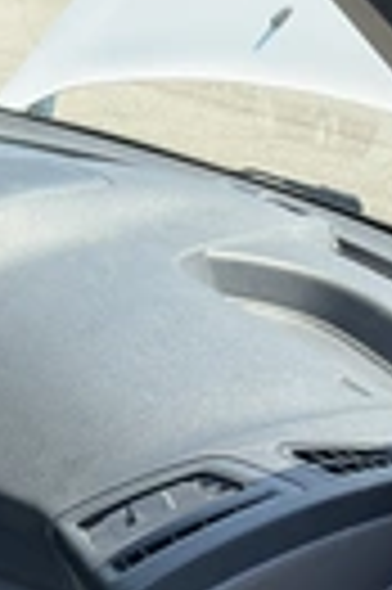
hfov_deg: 13.9
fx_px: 1507
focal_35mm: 92
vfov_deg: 21.5
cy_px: 558
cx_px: -189
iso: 25
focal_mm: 3
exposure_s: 1/284
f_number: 1.8
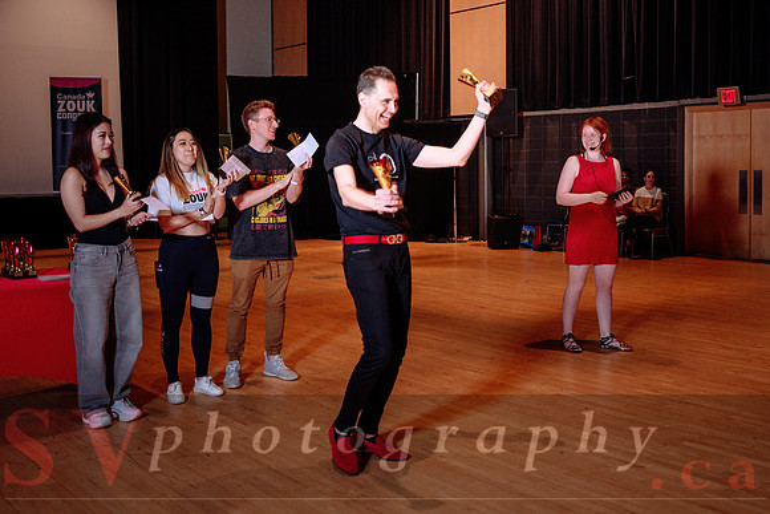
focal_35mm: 41
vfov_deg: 32.4
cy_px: 197
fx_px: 879
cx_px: 436
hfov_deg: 47.2
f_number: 3.2
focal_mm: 31.5
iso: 1000
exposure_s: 1/125
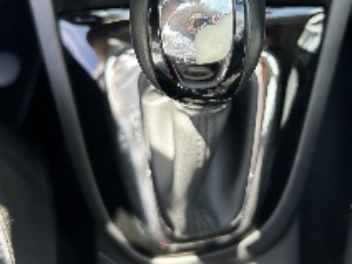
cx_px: 203
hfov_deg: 37.4
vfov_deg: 28.1
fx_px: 519
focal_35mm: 51
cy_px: 65
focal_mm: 5.7
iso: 32
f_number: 1.5
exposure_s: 1/122
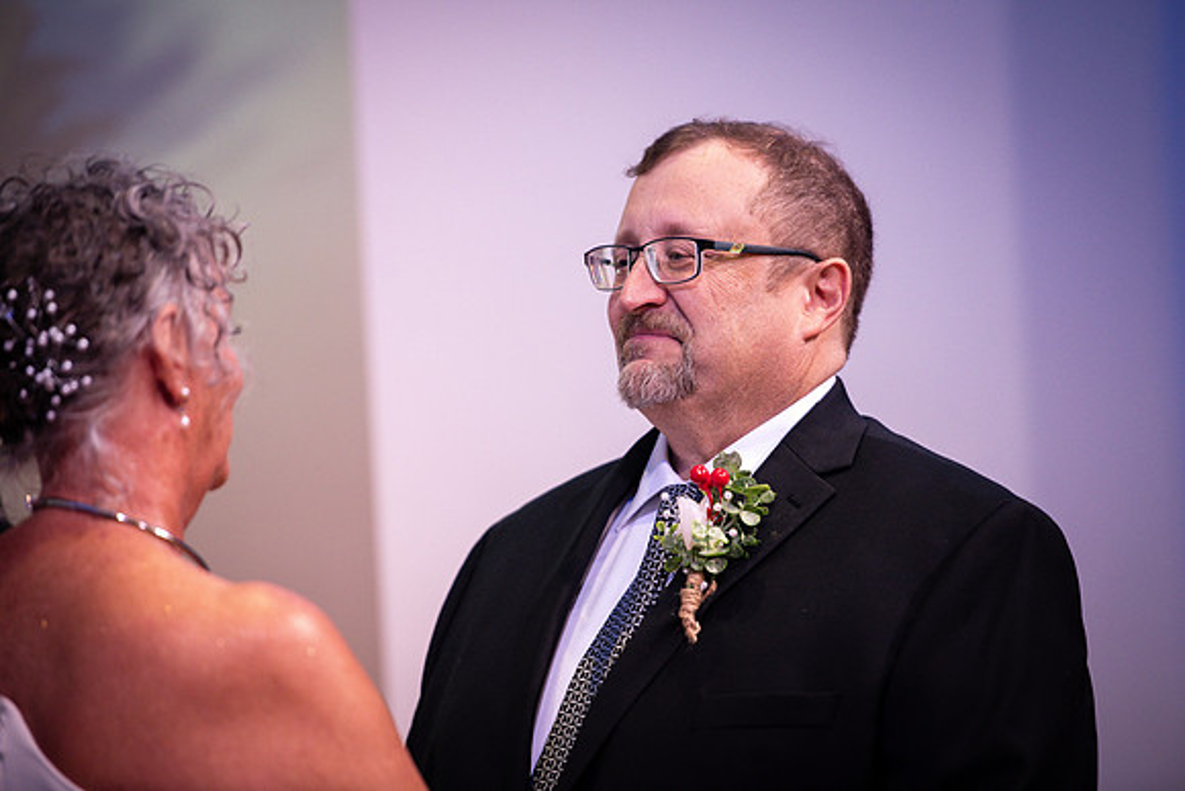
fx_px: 6362
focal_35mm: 193
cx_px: 603
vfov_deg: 7.1
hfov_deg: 10.6
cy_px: 389
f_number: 2.8
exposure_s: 1/200
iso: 800
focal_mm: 190
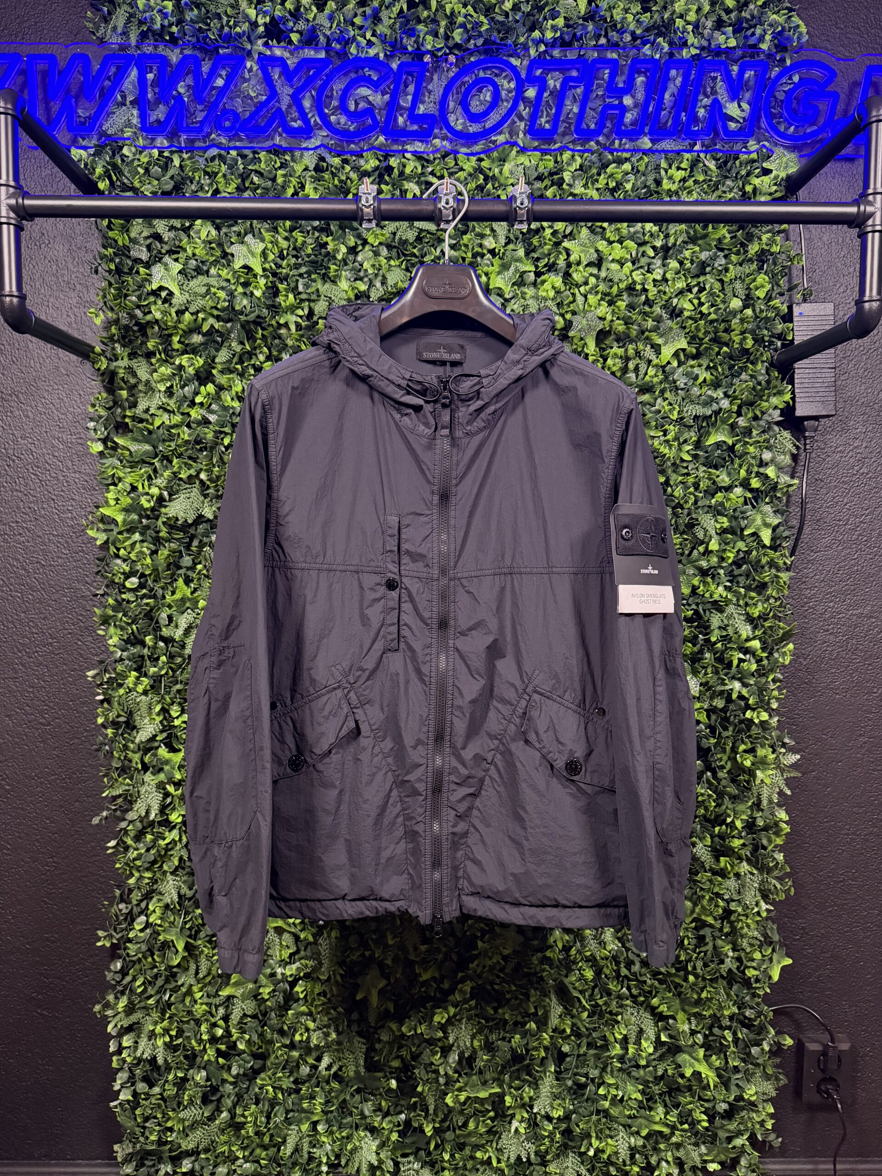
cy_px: 588
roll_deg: -0.1
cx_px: 441
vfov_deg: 71.6
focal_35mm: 24
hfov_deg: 56.8
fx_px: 815
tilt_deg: -3.6
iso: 800
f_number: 1.78
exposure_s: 1/50
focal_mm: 6.76
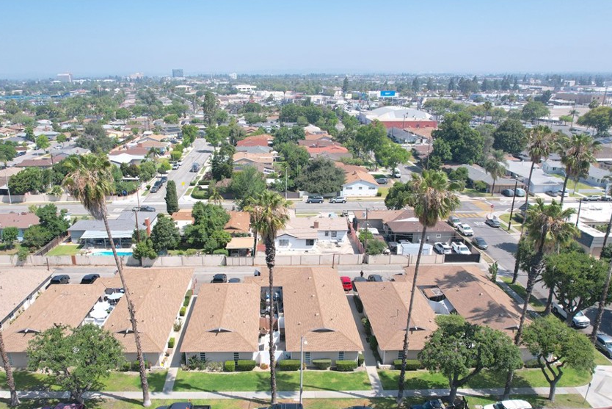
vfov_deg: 47.7
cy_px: 243
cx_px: 273
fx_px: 459
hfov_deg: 67.2
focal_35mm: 27
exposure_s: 1/1600
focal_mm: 8.38
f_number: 2.8
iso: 100
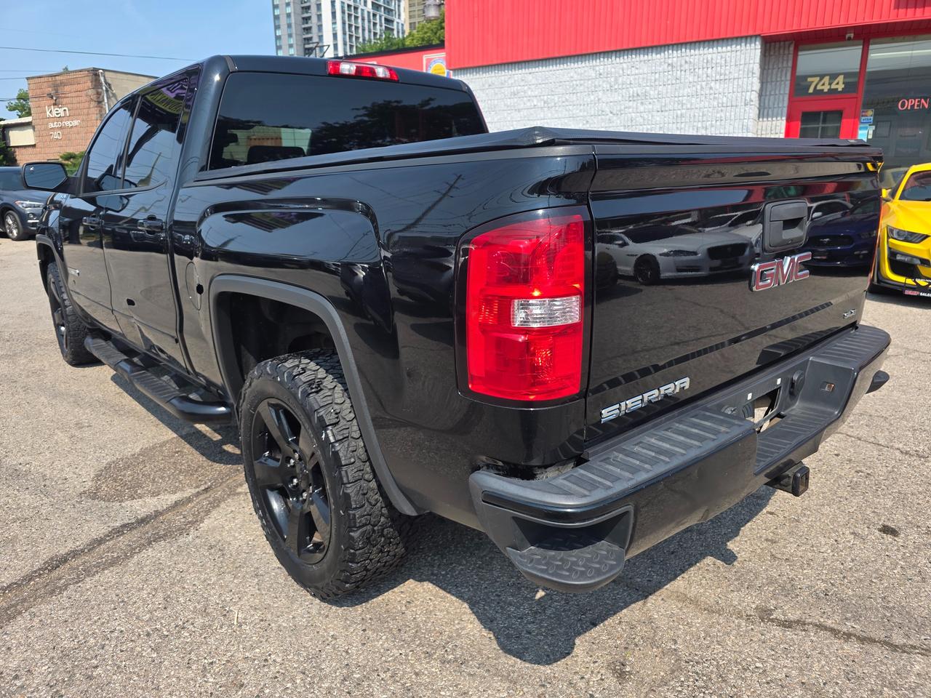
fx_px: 619
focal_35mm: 23
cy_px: 349
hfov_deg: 73.9
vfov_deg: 58.9
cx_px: 466
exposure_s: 1/3569
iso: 80
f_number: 1.7
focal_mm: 6.3
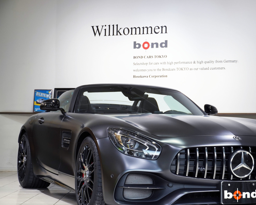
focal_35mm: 79
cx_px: 167
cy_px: 111
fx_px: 599
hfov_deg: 24.0
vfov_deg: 19.4
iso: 500
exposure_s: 1/80
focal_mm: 42
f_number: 5
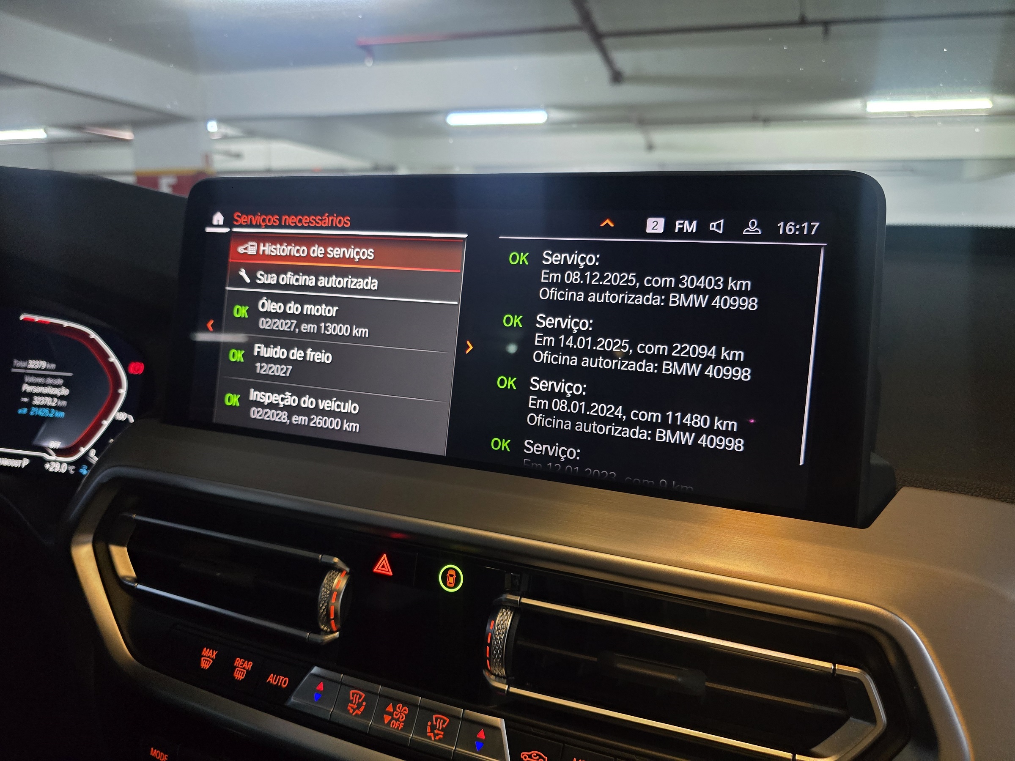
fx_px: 674
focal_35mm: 23
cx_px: 508
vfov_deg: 58.9
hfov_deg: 73.9
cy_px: 380
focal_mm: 6.3
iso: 1600
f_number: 1.7
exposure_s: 1/40
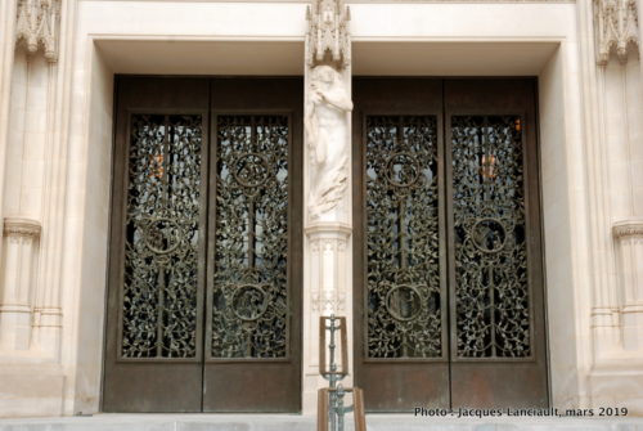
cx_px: 322
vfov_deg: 26.6
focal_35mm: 51
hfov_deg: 38.8
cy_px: 216
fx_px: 912
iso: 100
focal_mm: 34
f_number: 10
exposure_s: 1/40
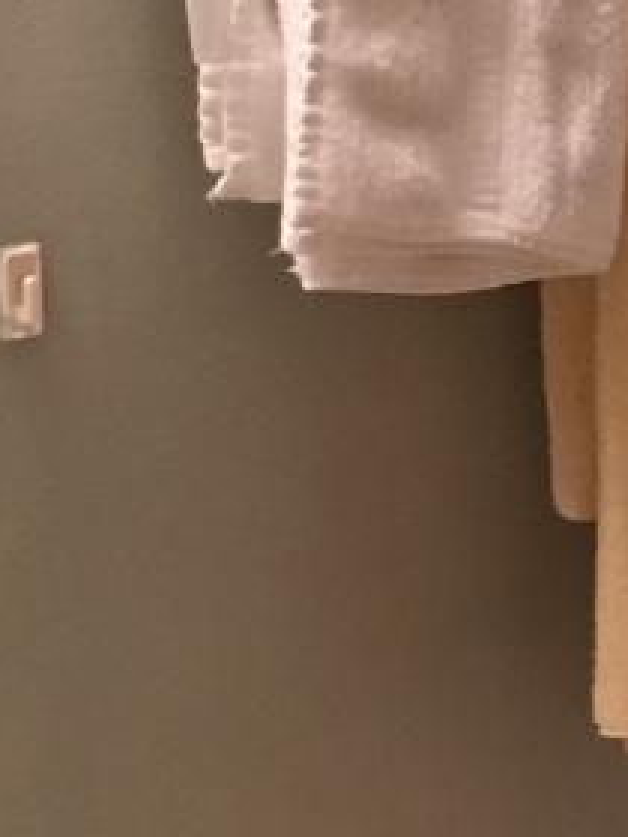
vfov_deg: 9.5
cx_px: 1178
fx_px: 5007
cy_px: 670
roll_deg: -2.6
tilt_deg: -11.1
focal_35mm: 207
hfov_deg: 7.0
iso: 64
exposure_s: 1/15
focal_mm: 4.15
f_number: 2.2
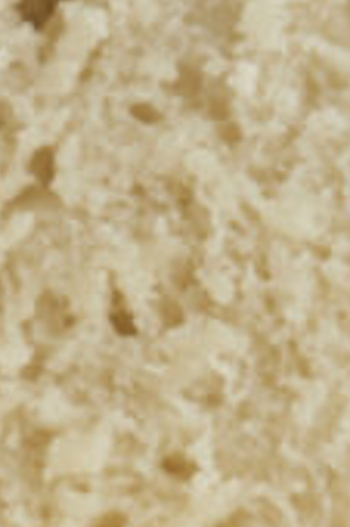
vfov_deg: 3.3
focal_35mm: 632
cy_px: 716
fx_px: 9235
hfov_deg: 2.2
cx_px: -172
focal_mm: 70
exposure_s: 1/80
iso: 200
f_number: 9
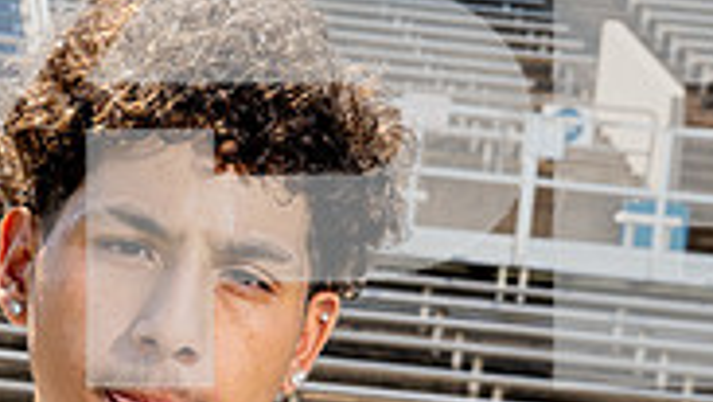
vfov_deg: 6.7
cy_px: 658
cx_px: 23
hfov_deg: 11.9
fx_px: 3385
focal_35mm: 179
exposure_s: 1/250
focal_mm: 54
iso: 320
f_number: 11
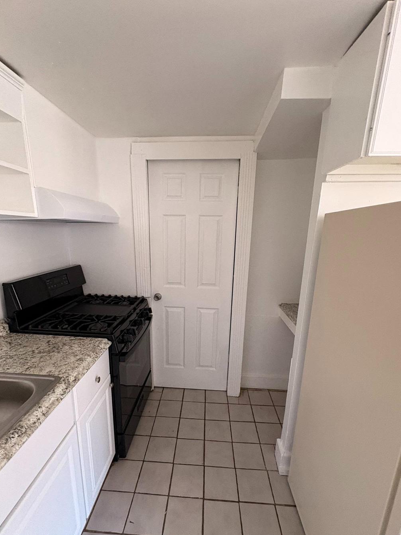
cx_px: 191
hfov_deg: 78.1
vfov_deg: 94.3
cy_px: 291
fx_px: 247
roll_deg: -0.6
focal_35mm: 16
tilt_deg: -8.8
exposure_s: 1/60
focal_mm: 2.22
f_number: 2.2
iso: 320
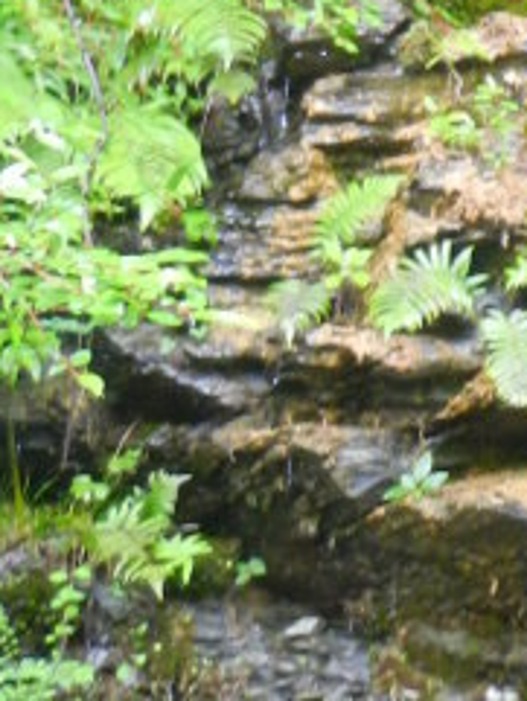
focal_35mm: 123
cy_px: 189
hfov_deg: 11.3
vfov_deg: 15.9
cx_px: 920
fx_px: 2495
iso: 220
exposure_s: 1/30
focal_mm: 5.1
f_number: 3.6
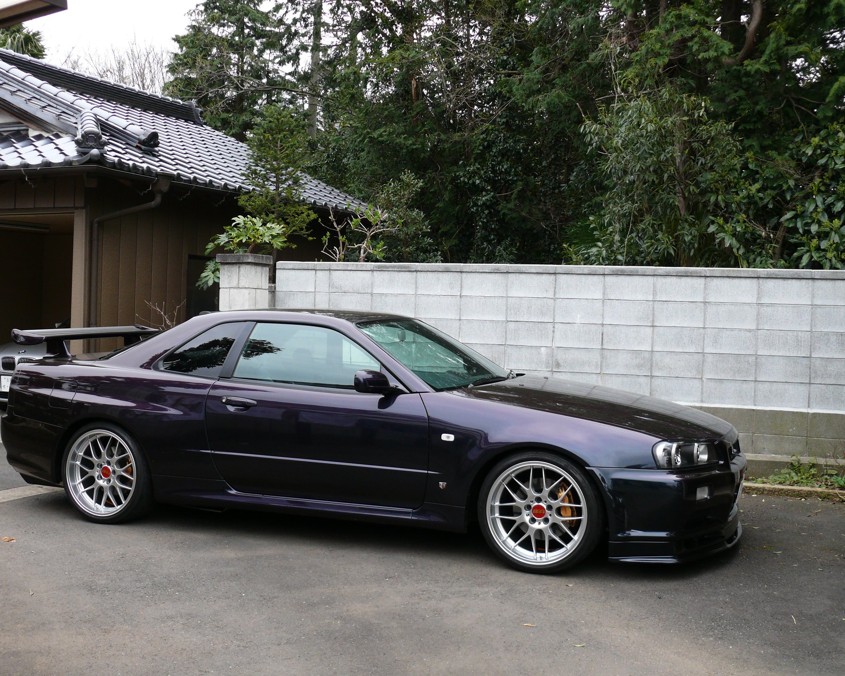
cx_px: 379
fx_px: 1050
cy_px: 320
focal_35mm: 42
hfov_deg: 43.8
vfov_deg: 35.7
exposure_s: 1/60
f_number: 2.8
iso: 100
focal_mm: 8
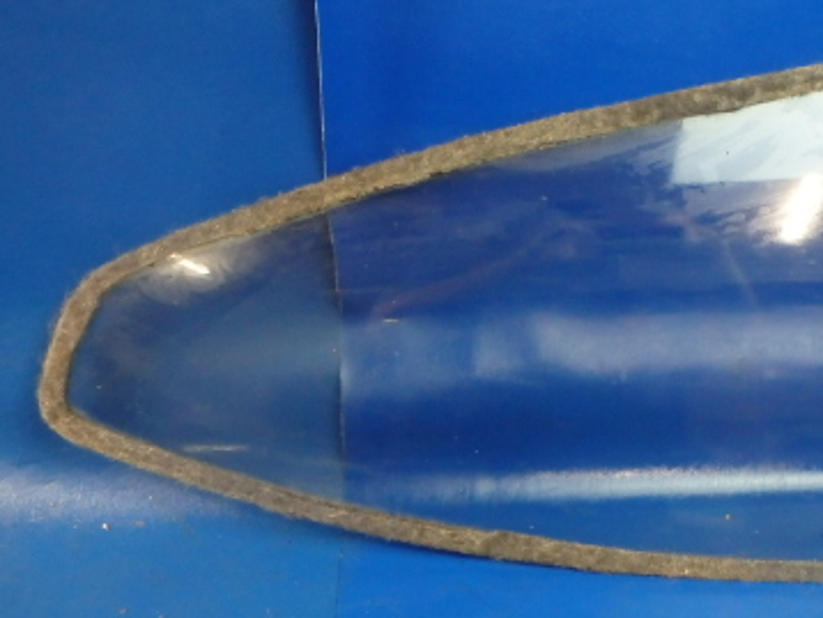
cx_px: 690
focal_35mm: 50
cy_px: 363
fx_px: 1190
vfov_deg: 29.1
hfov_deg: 36.5
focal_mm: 5
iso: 640
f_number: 3.9
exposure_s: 1/30
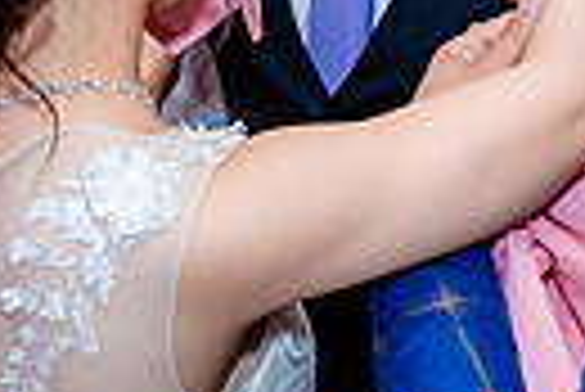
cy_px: 106
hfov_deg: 16.4
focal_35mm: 125
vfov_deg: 11.0
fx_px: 2033
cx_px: 333
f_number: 3.5
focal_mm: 28
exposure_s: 1/160
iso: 640
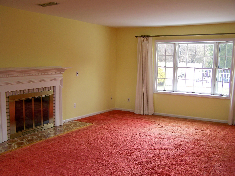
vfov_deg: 37.7
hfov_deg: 49.0
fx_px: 258
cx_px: 118
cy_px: 88
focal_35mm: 38
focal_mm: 6.3
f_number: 2.8
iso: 64
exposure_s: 1/15
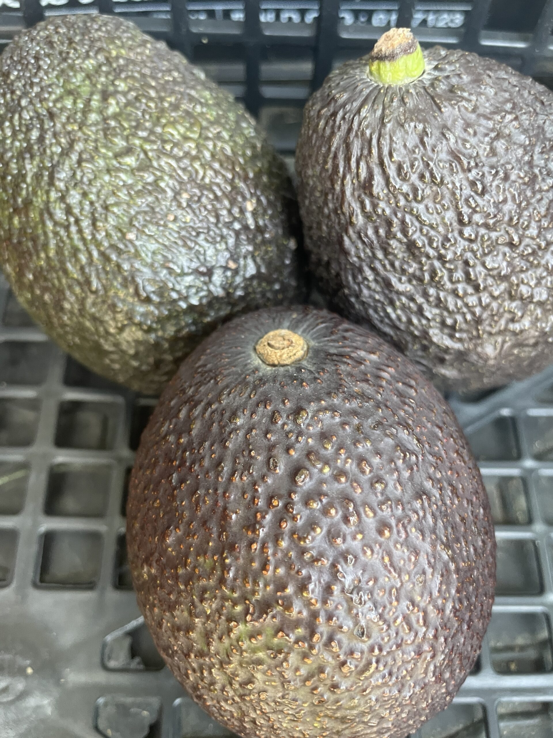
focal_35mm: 26
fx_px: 554
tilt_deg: -62.5
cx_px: 276
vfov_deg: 67.3
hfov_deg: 53.1
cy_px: 369
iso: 250
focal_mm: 4.2
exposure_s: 1/60
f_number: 1.6
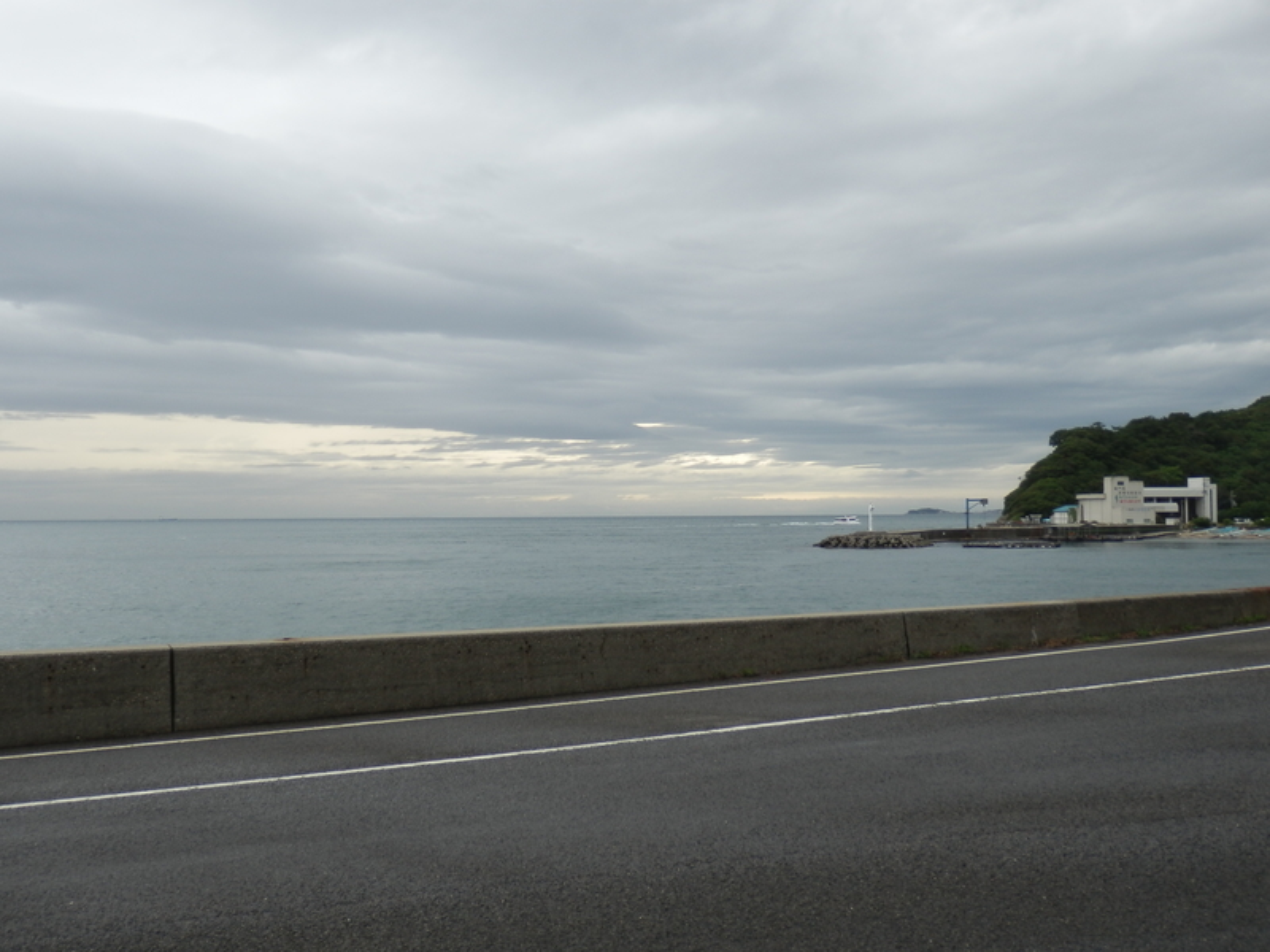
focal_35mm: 34
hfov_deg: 54.0
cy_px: 476
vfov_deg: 41.8
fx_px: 1247
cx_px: 635
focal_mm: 6.2
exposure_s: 1/400
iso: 80
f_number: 3.5
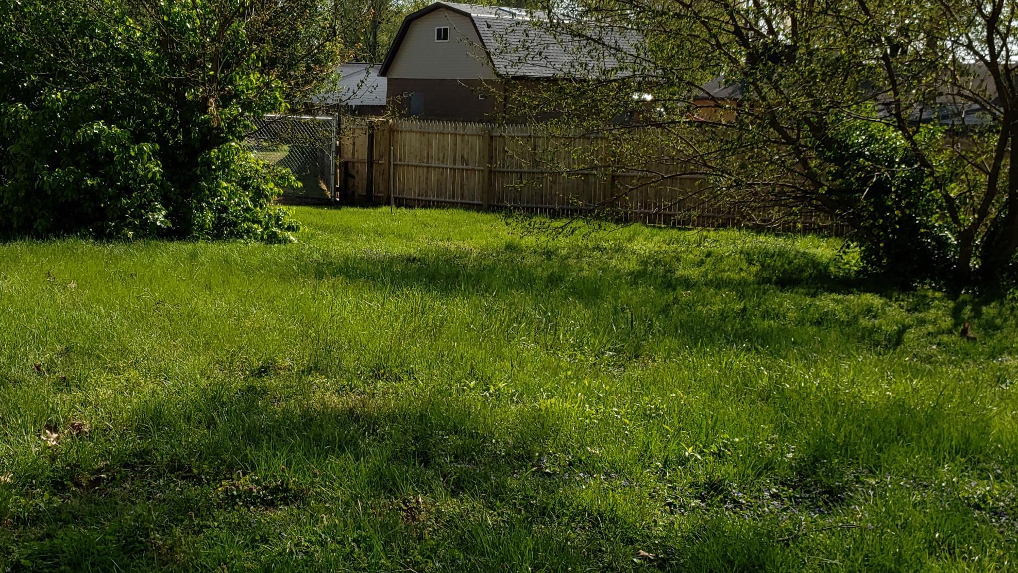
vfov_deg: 27.6
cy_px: 219
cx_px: 441
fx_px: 1161
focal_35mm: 43
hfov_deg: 47.2
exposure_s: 1/2496
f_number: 1.5
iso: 50
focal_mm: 4.3
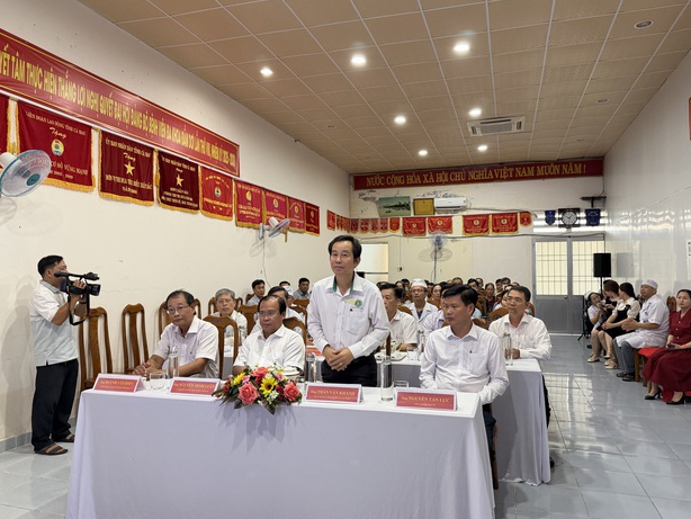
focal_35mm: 25
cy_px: 263
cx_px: 356
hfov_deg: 69.4
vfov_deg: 54.9
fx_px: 499
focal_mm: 6.76
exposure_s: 1/100
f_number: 1.78
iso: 400
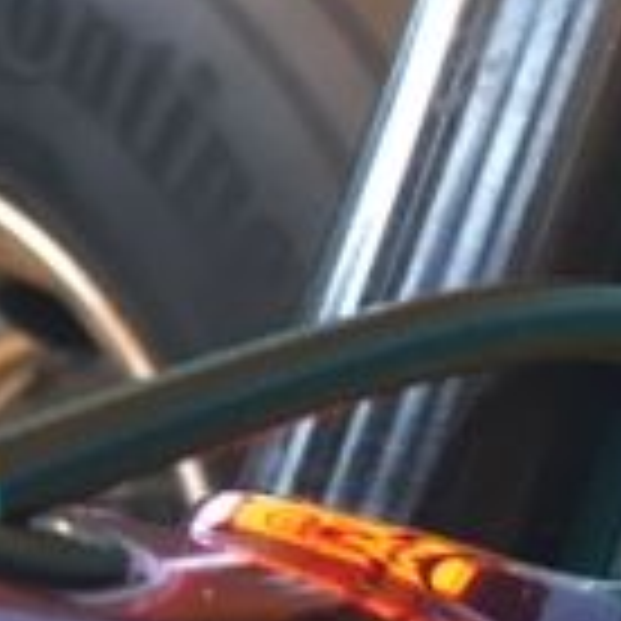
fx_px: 2415
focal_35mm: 119
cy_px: 950
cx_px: -526
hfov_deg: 13.1
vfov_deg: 13.7
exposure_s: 1/33
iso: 80
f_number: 2.2
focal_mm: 4.15
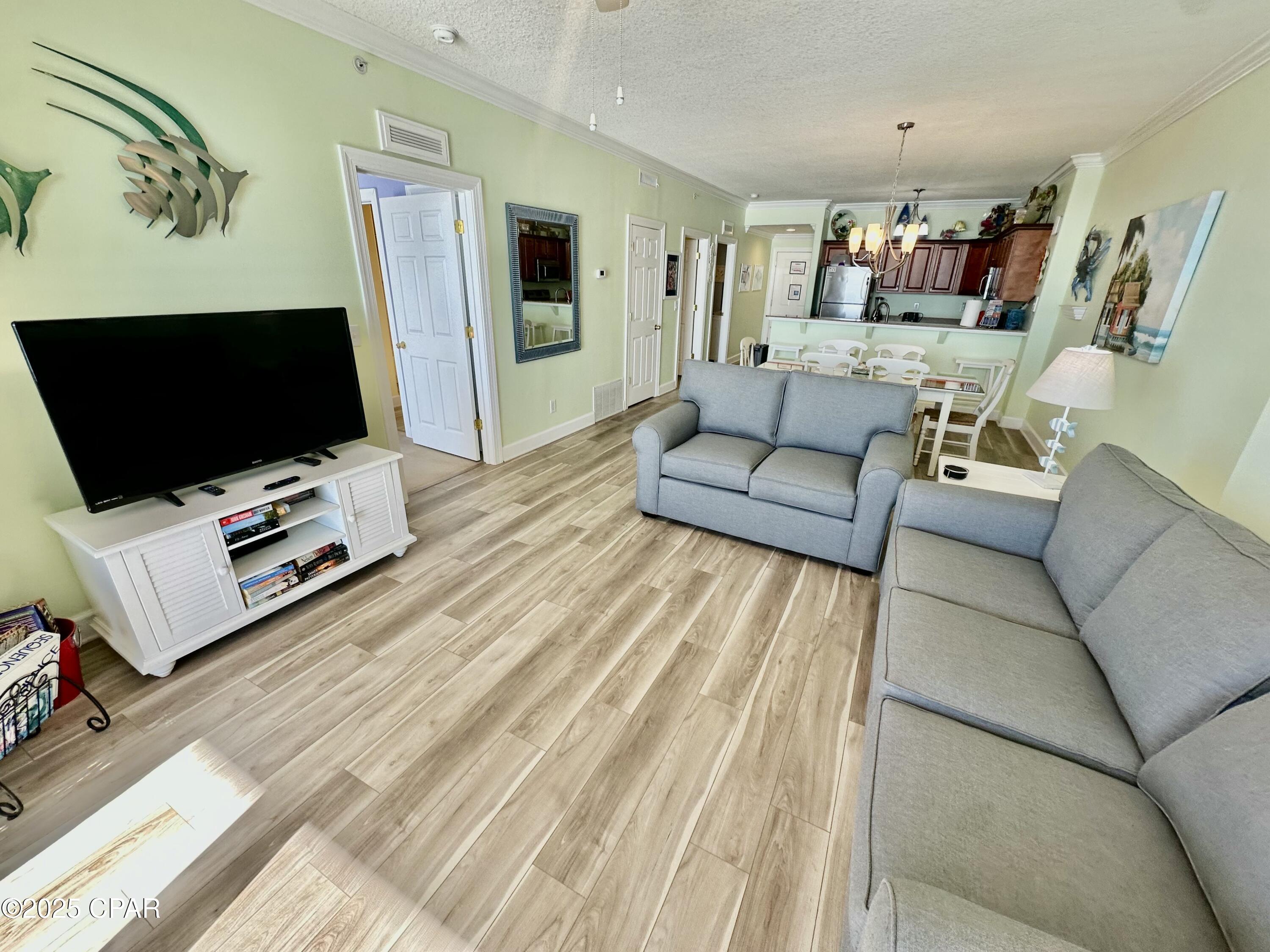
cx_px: 635
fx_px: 514
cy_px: 476
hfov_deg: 102.1
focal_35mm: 14
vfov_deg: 85.7
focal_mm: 2.22
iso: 80
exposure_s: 1/99
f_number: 2.2
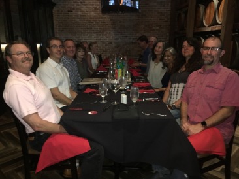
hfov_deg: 61.7
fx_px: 200
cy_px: 90
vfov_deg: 48.2
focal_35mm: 29
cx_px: 120
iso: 250
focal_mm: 4.15
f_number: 2.2
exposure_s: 1/16
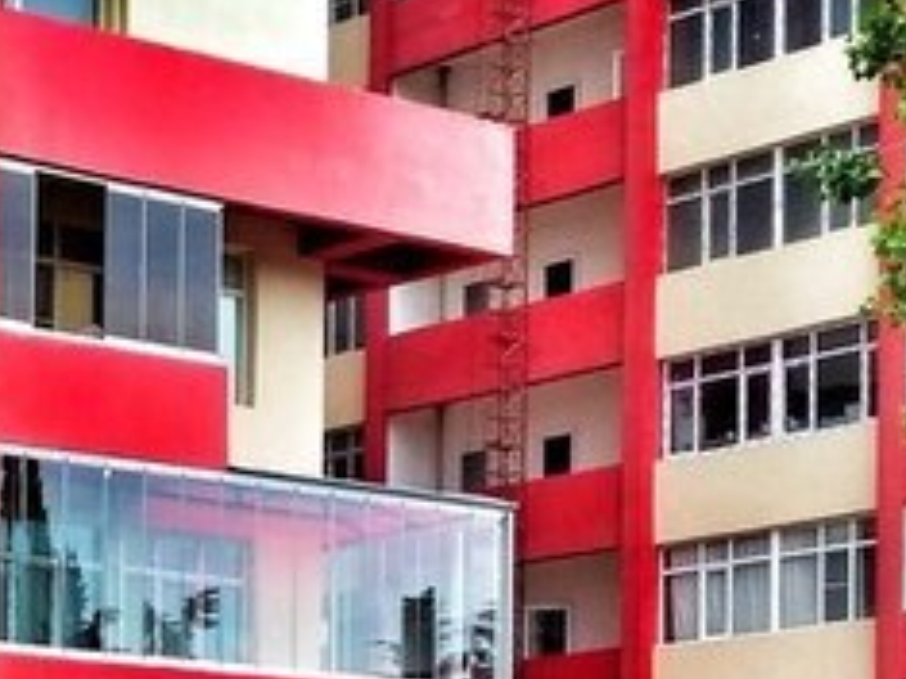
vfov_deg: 16.0
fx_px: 2276
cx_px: -170
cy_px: 909
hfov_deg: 21.0
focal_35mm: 87
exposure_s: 1/124
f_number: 2.2
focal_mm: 3.3
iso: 40
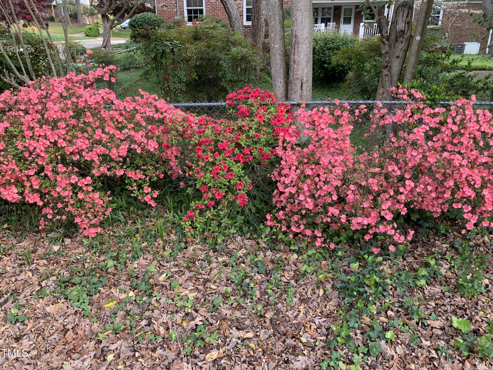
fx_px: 370
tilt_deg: -22.4
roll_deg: +0.3
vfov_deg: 53.1
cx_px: 246
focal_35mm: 26
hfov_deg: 67.3
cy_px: 185
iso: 25
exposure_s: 1/128
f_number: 1.8
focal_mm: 4.25
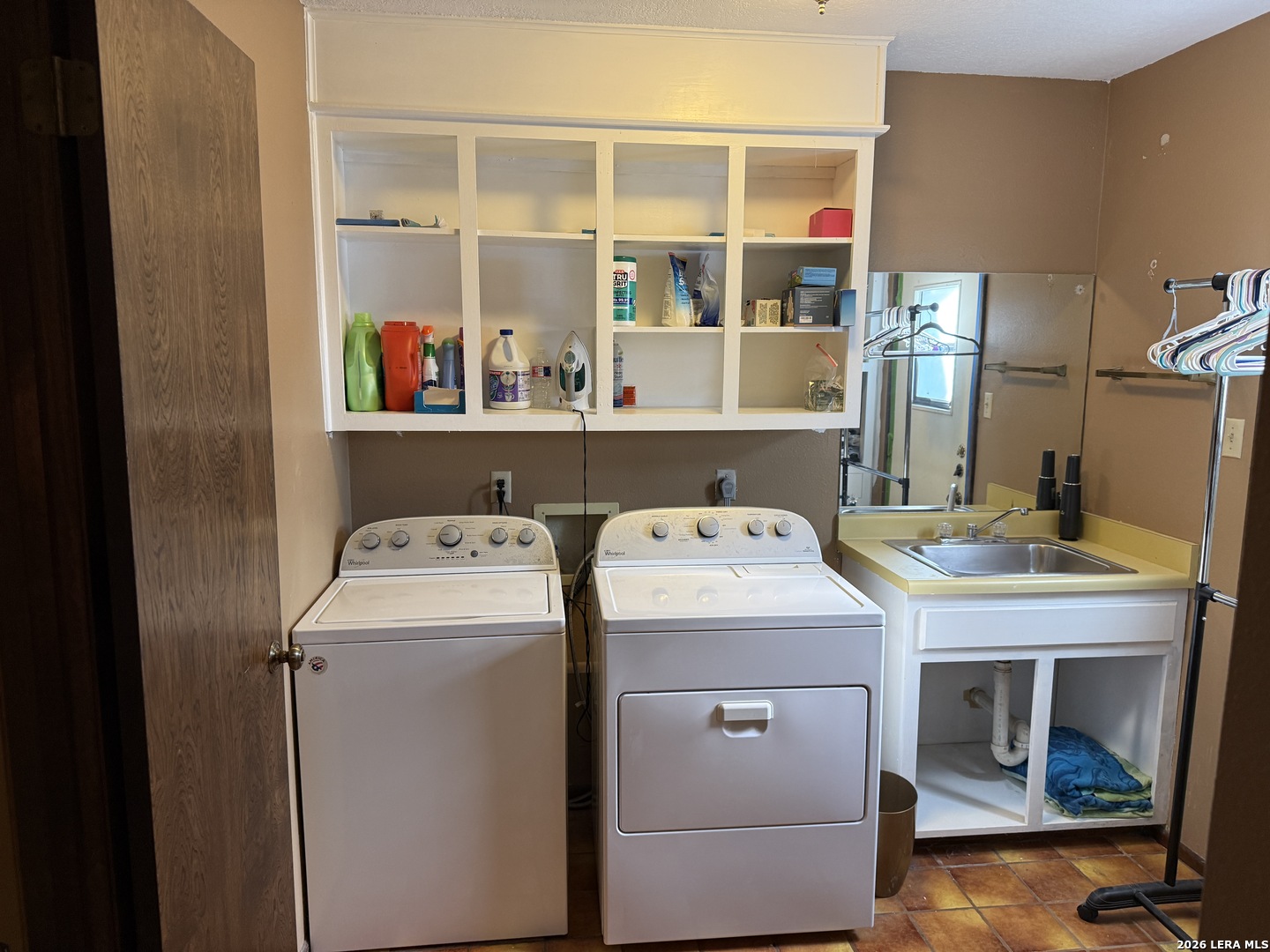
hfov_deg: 71.6
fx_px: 881
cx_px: 635
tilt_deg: -8.6
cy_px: 476
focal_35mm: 24
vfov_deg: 56.8
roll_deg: -0.1
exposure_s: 1/60
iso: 200
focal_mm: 6.76
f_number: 1.78
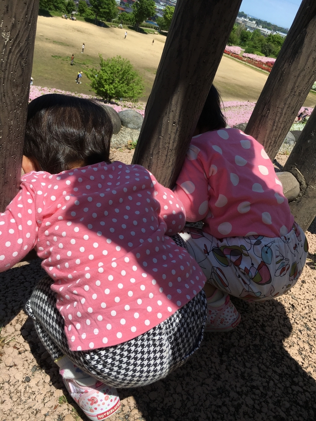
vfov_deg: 61.7
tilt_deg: -31.4
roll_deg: -20.0
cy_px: 210
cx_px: 158
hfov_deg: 48.2
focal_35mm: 29
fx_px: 353
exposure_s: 1/2747
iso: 25
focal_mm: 4.15
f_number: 2.2
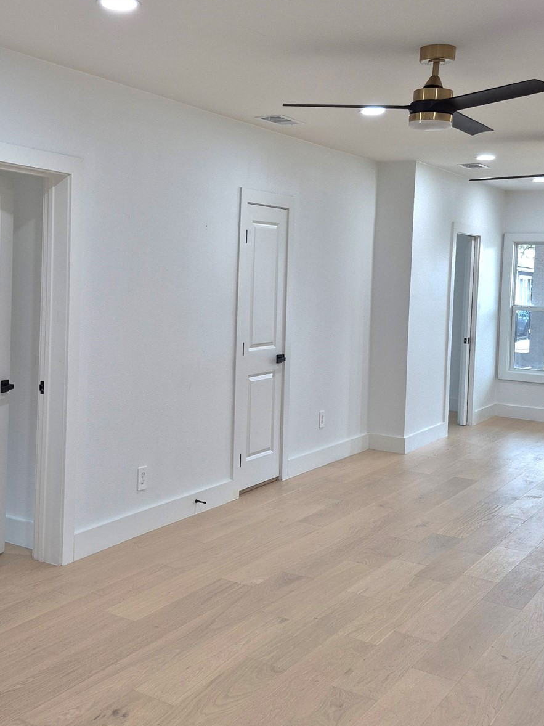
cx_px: 197
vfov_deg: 46.6
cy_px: 306
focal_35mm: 40
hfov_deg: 35.7
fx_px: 838
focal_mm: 5.4
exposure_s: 1/120
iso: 100
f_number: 1.8
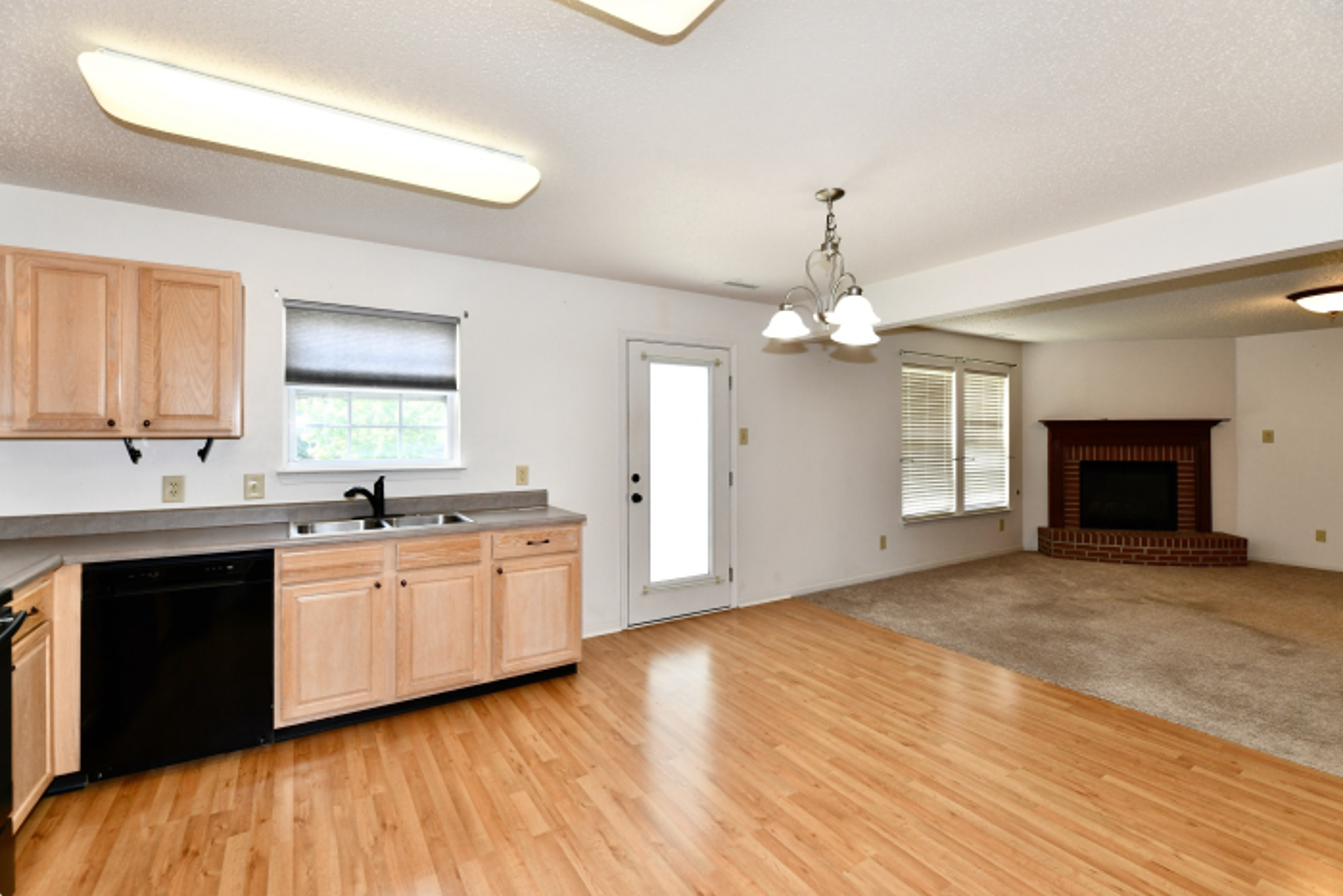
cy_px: 453
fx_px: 560
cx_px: 660
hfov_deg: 100.4
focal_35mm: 15
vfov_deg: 77.3
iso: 640
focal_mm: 14
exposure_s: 1/100
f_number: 6.3
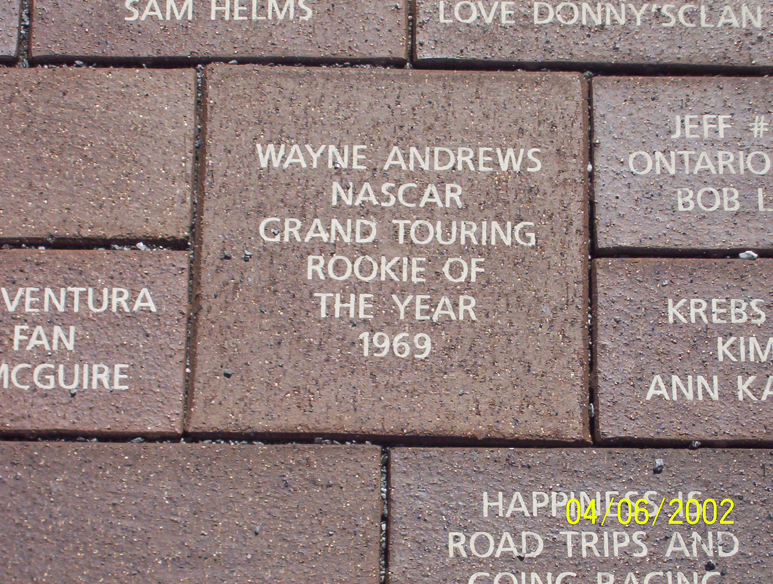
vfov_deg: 13.8
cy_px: 292
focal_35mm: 108
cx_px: 386
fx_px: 2417
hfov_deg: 18.2
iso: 100
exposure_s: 1/869
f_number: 4.72
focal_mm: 16.61
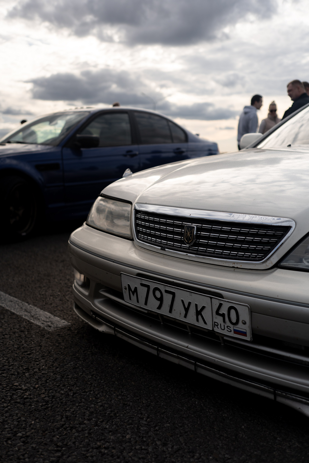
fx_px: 451
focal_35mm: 35
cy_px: 232
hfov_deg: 37.9
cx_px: 154
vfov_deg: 54.4
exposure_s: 1/2500
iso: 100
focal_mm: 35
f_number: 2.5
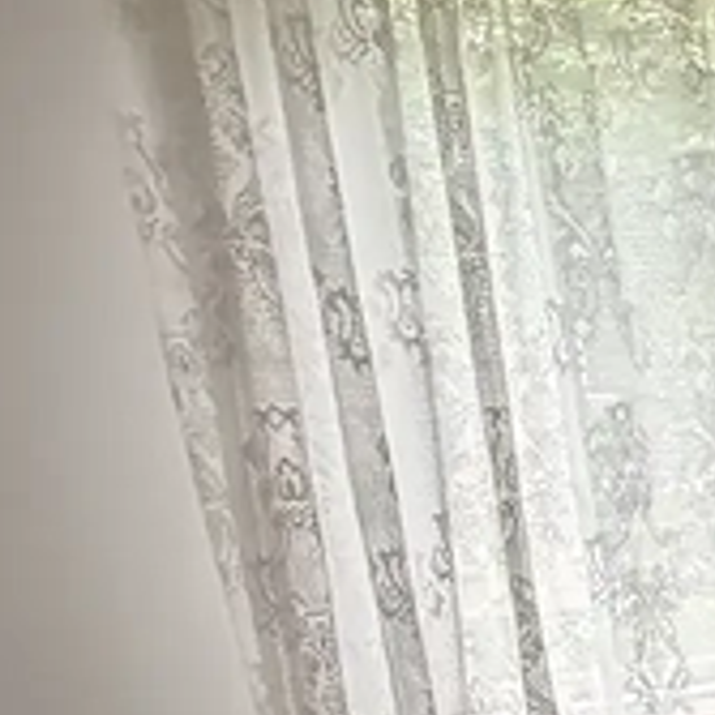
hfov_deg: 11.8
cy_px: 608
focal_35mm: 74
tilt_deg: -8.7
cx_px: 2102
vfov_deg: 22.9
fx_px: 1729
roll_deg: +2.3
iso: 320
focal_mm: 2.22
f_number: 2.2
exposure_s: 1/121
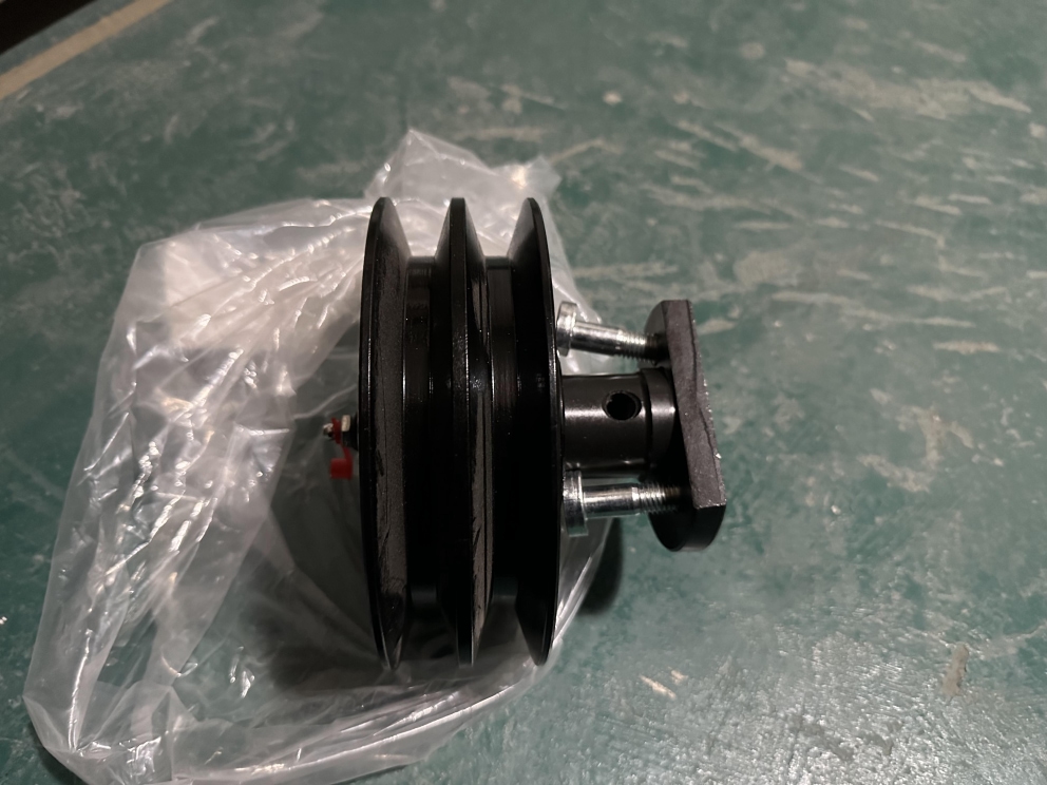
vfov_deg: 56.8
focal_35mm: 24
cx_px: 524
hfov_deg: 71.6
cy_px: 392
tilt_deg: -54.7
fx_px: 726
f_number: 1.78
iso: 1000
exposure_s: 1/39
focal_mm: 6.86
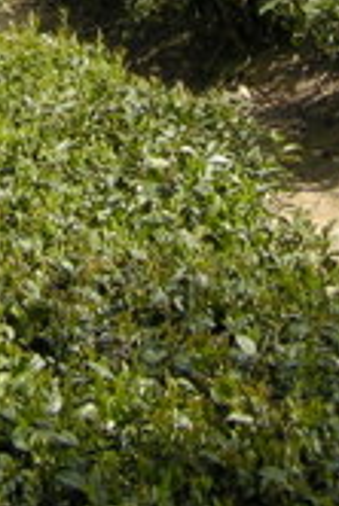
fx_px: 2467
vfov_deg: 11.0
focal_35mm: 175
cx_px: 137
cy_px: -381
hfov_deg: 7.9
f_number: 4.3
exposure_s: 1/178
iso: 64
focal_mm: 7.5
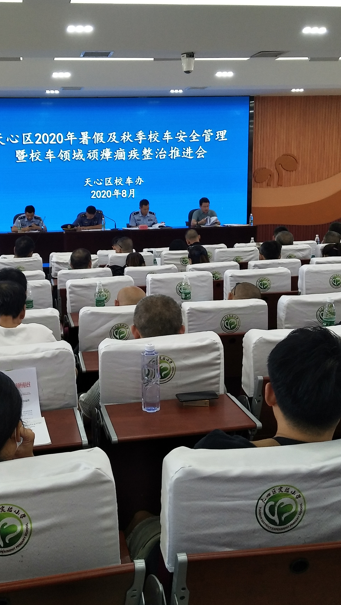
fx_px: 611
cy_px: 301
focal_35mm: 38
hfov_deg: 31.0
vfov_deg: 52.8
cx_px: 115
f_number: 2
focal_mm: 3.88
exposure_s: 1/50
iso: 125
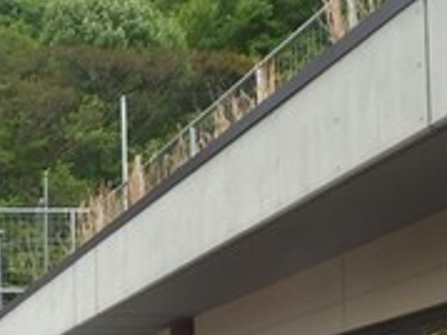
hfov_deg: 18.9
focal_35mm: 95
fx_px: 1226
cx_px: -156
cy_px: 452
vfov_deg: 14.8
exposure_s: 1/100
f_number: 8
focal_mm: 6.2
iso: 100
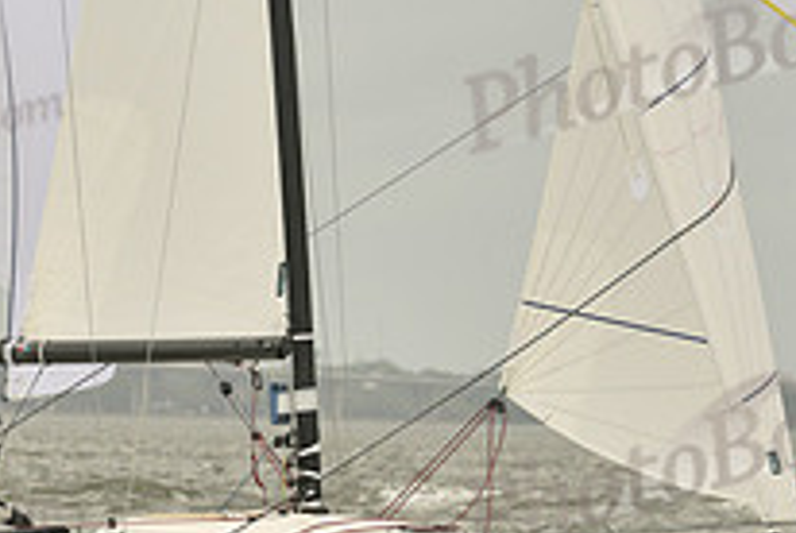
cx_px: 267
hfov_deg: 3.3
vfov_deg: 2.2
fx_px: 13706
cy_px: 307
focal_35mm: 619
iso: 320
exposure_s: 1/1000
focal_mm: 220
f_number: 8
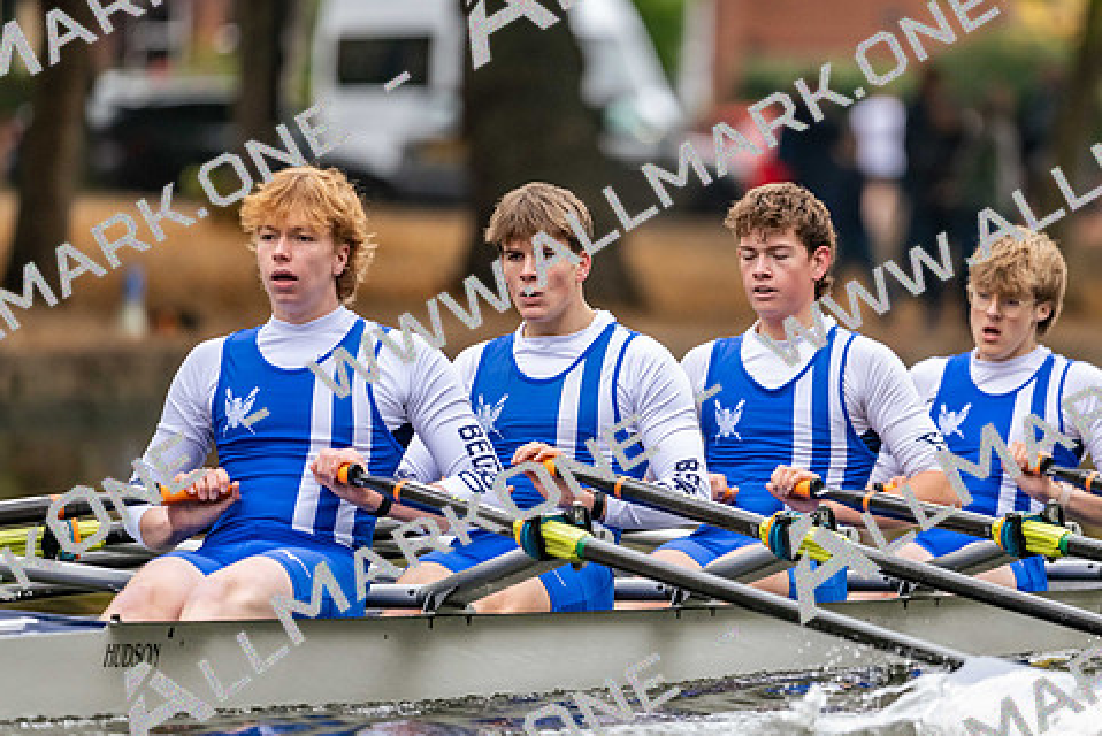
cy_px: 406
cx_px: 591
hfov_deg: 4.3
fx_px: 14824
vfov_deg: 2.8
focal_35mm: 484
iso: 2500
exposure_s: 1/2000
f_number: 4.5
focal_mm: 400
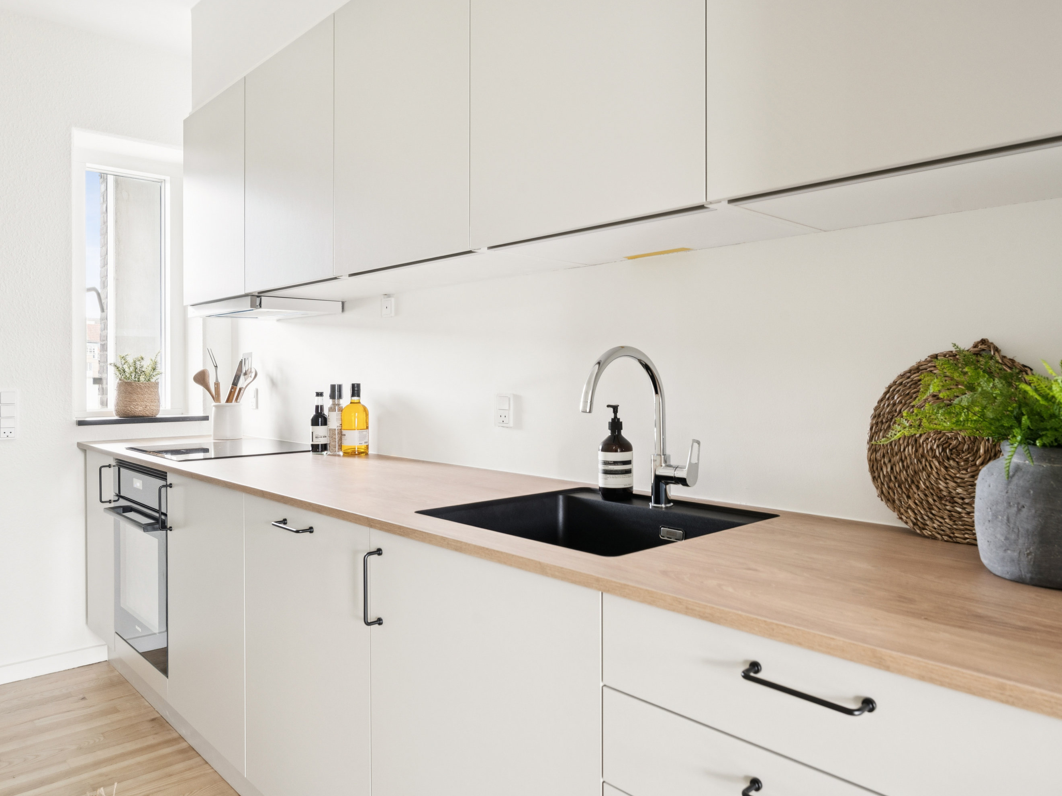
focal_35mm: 24
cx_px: 568
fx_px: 736
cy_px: 397
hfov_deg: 71.5
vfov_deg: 56.8
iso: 640
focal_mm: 22
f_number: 9
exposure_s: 1/3.33
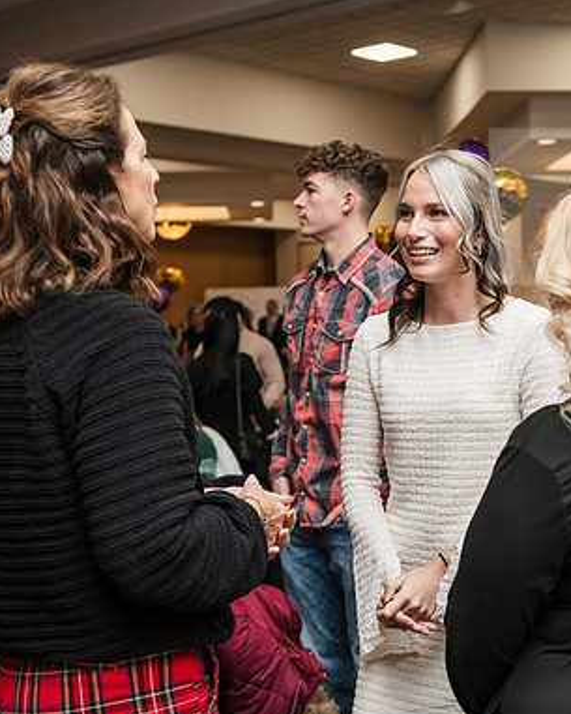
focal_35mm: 60
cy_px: 355
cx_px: 432
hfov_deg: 25.1
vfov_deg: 31.4
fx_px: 1267
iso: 1600
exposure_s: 1/200
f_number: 3.5
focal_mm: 42
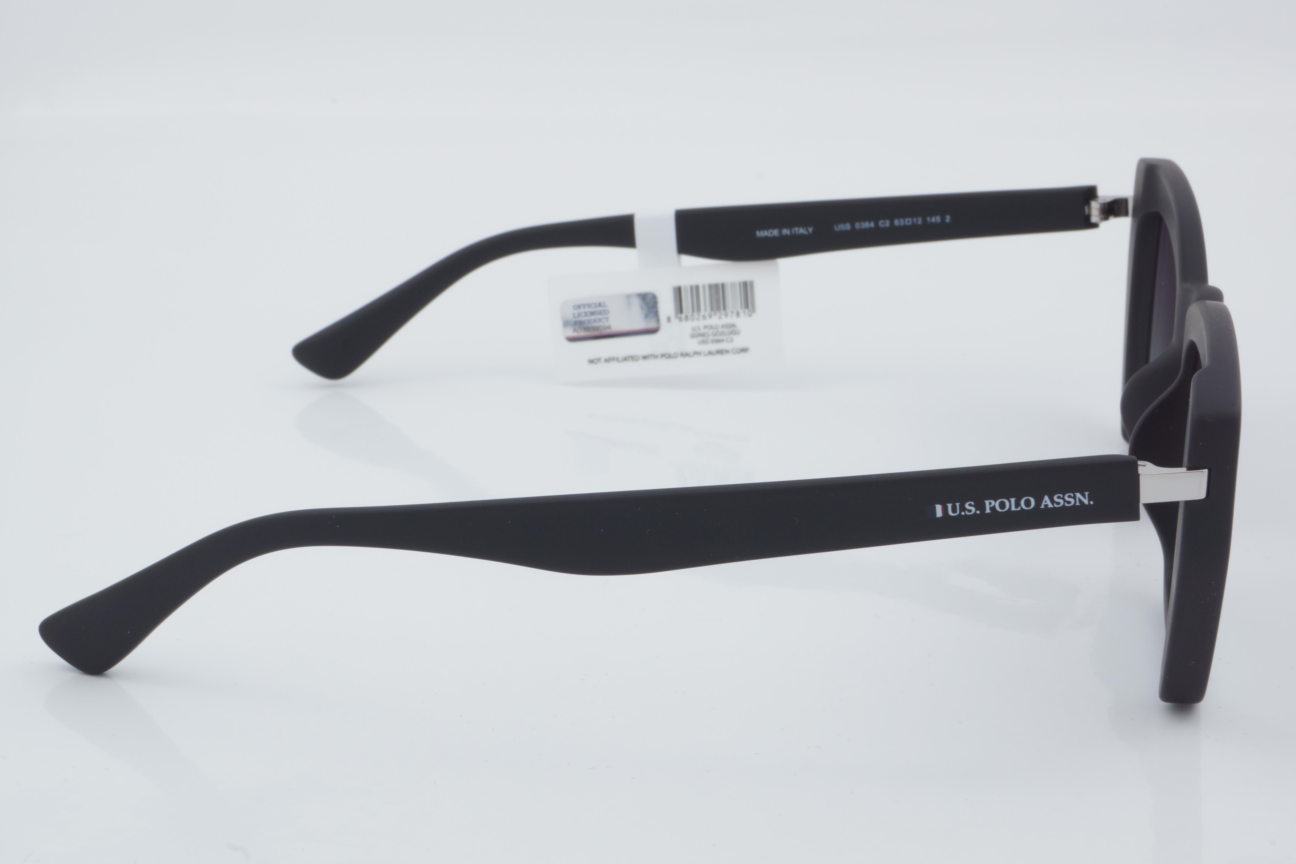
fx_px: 2700
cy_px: 432
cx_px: 648
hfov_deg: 27.0
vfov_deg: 18.2
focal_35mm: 75
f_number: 32
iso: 100
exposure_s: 1/4
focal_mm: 50
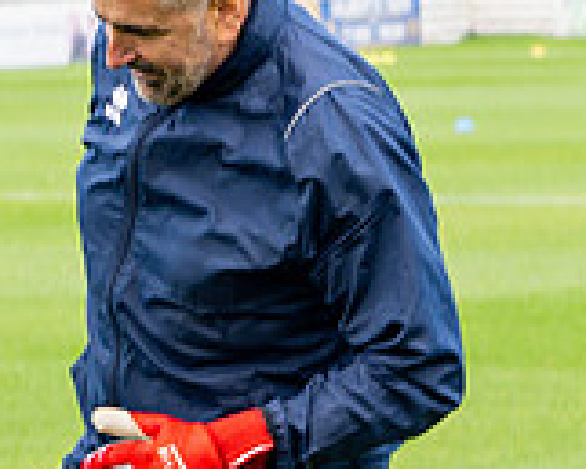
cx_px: 568
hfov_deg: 4.0
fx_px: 8295
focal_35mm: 478
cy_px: 397
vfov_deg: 3.2
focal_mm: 85
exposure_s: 1/80
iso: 100
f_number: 6.3
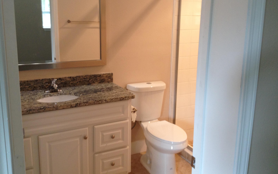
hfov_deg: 50.4
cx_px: 135
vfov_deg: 32.7
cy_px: 74
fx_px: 295
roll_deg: -0.9
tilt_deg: -11.6
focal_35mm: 39
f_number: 2.4
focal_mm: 4.28
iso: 100
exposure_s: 1/20
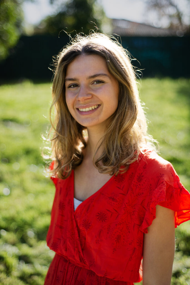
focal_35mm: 50
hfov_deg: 27.0
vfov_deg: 39.6
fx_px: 395
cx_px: 95
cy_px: 142
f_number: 2.5
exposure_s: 1/4000
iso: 100
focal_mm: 50
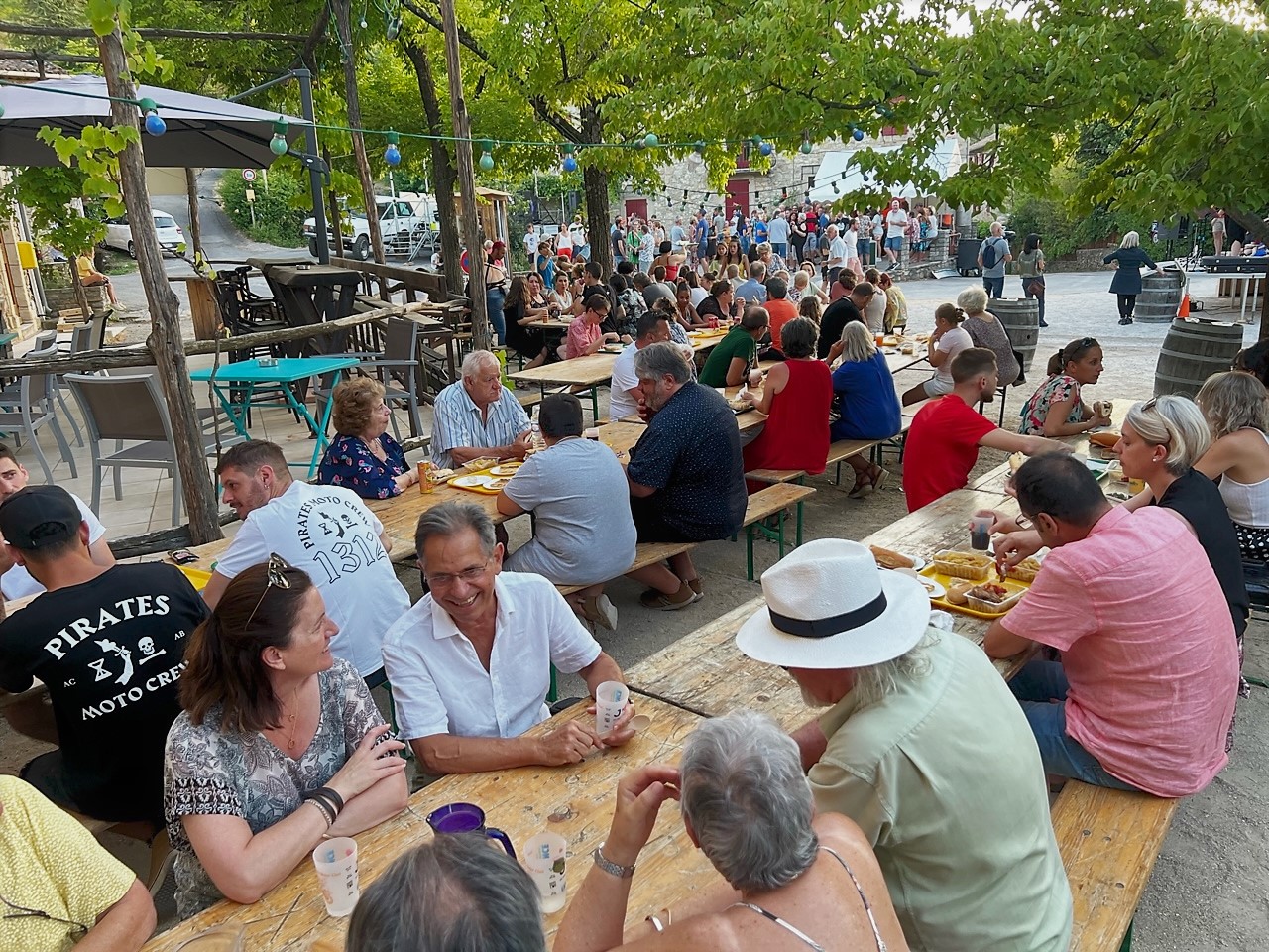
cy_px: 476
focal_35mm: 26
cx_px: 634
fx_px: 953
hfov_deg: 67.3
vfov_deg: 53.1
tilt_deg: -15.4
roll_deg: +3.4
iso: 80
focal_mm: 5.7
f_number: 1.5
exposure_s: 1/121
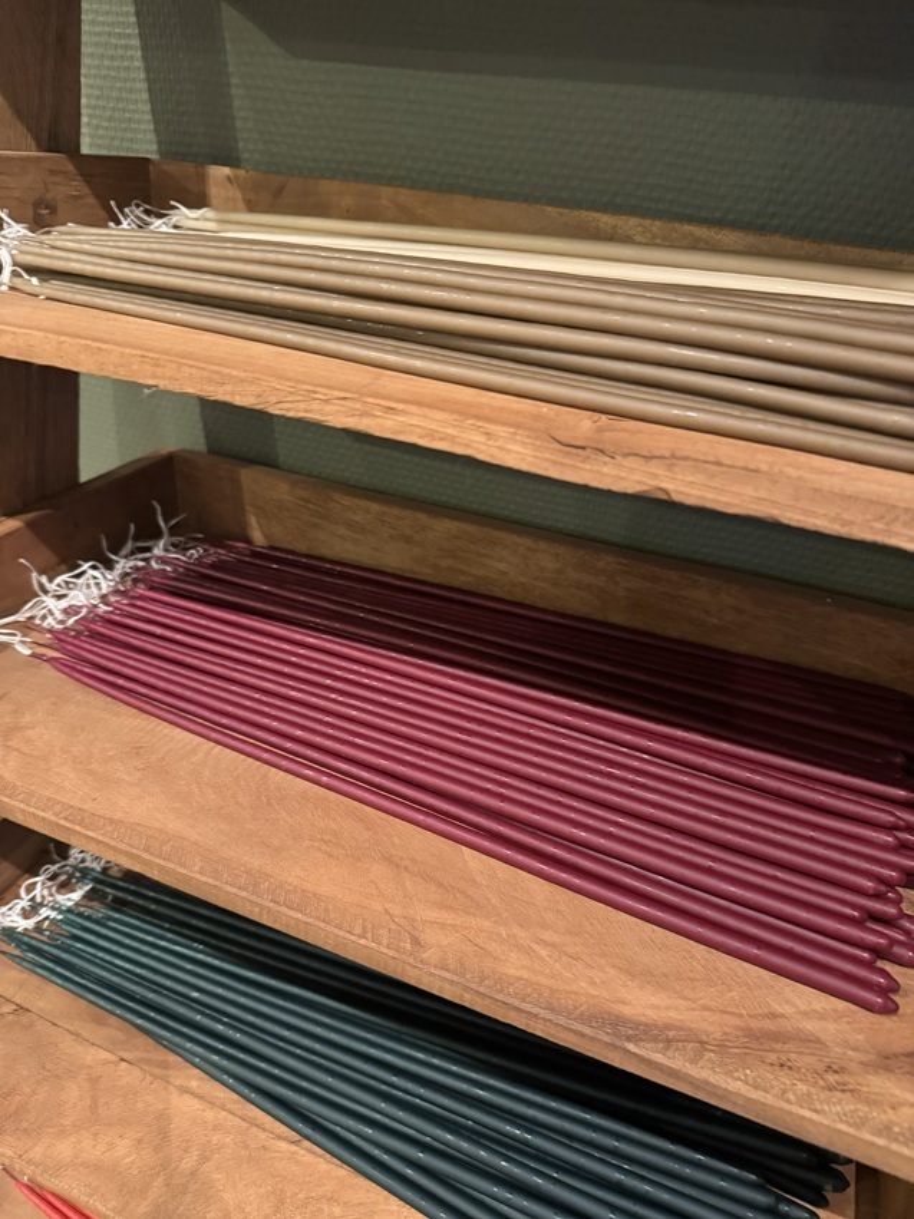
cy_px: 610
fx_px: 845
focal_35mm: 24
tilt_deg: -31.0
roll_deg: -3.8
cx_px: 457
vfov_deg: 71.6
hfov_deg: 56.8
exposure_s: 1/25
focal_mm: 6.76
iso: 800
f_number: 1.78
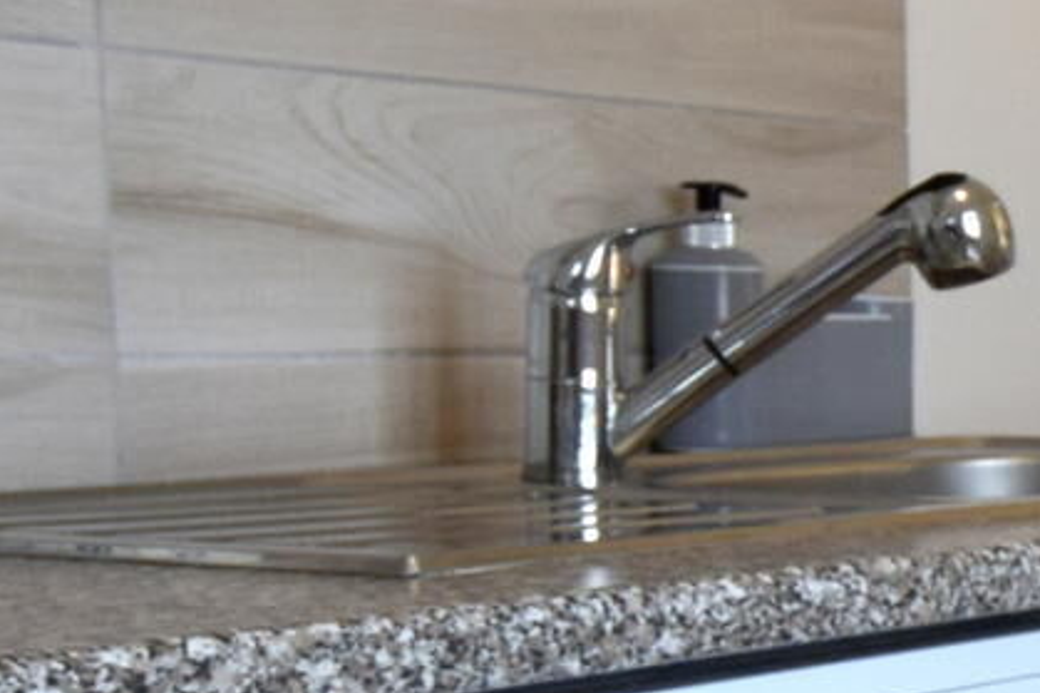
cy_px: 507
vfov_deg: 15.8
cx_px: 1725
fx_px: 2483
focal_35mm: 86
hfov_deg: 19.4
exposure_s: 1/100
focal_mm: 10
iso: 400
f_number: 5
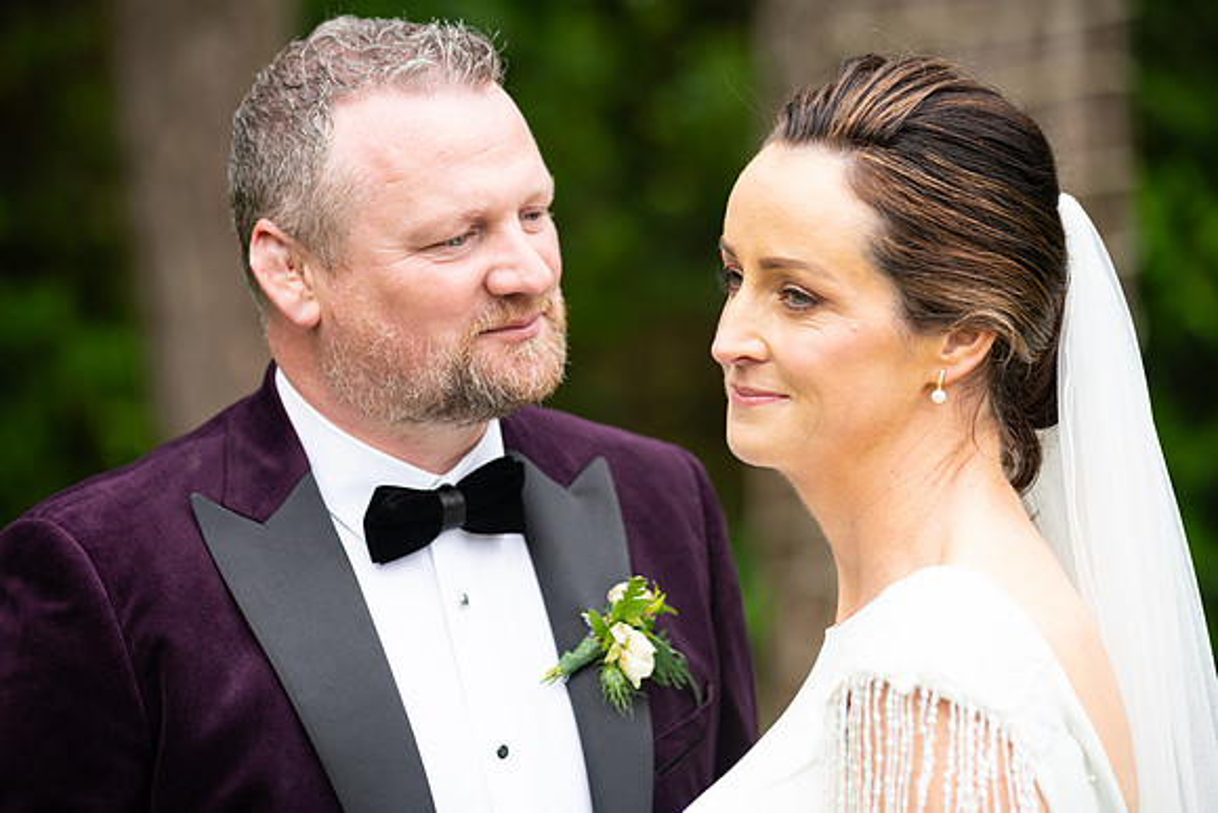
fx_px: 4907
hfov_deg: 14.2
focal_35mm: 145
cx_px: 609
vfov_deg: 9.5
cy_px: 406
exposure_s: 1/200
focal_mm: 145
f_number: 3.5
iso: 250
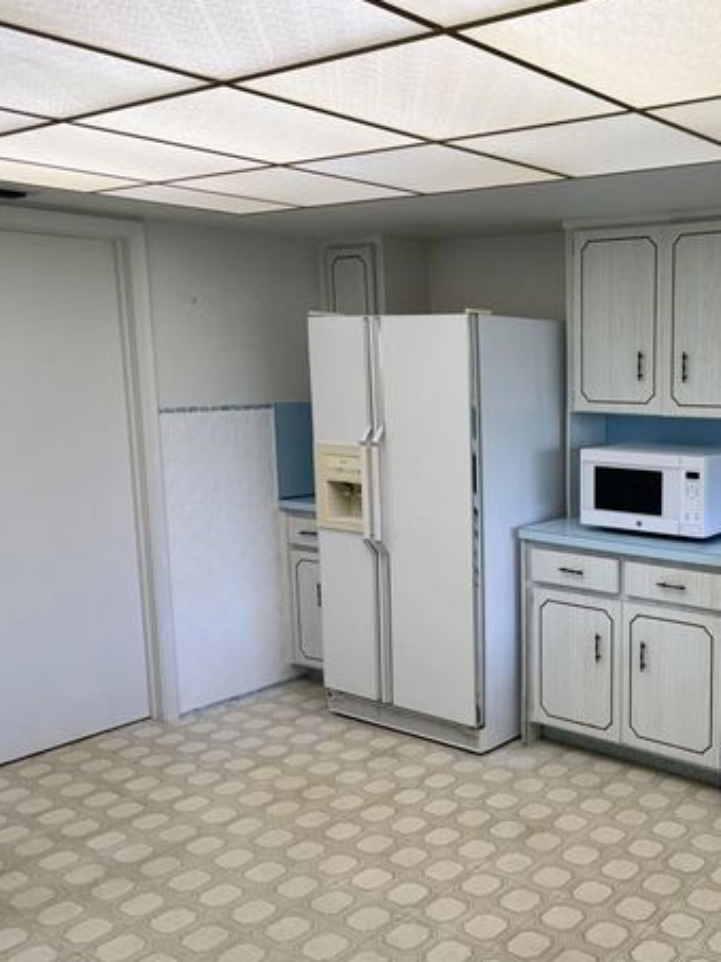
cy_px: 504
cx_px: 636
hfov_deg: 39.1
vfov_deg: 53.9
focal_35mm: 34
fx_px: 944
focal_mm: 6.76
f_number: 1.78
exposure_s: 1/120
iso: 64
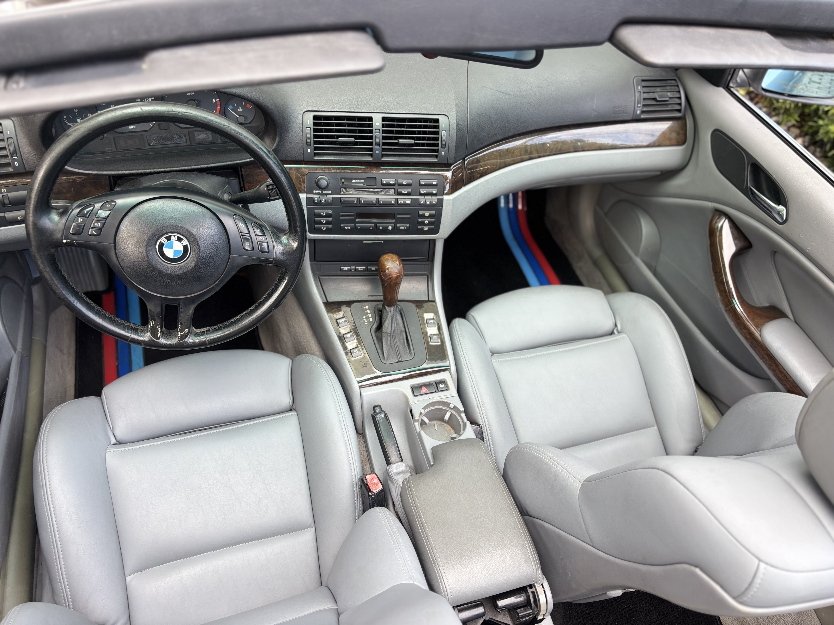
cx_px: 417
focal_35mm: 26
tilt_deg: -47.5
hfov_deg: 67.3
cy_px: 312
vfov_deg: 53.1
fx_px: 626
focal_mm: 5.96
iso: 64
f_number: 1.6
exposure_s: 1/121
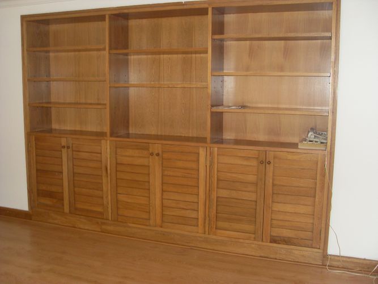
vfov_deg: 38.7
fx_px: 404
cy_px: 142
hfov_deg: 50.1
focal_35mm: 37
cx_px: 189
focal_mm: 6.3
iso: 160
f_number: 2.8
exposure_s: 1/45
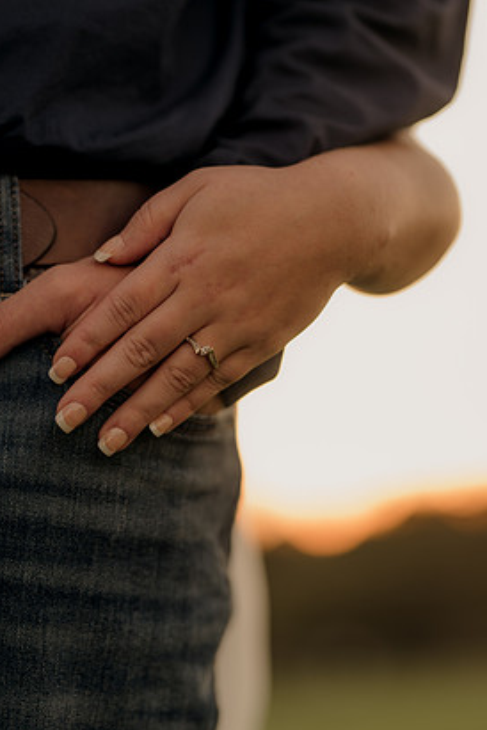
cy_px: 398
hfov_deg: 14.7
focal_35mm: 93
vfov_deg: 21.9
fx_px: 1887
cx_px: 256
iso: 100
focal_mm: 85
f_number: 1.8
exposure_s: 1/80
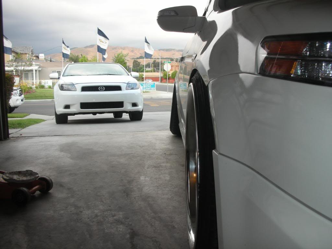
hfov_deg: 52.6
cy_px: 124
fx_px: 336
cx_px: 166
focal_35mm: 35
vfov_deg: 40.7
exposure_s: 1/31.3
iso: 50
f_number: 3
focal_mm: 5.8
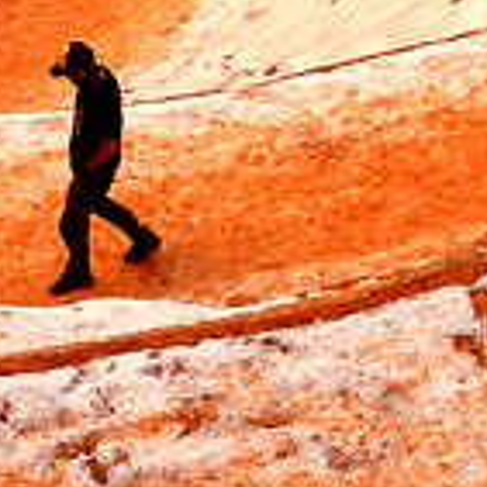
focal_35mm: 362
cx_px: -470
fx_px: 5759
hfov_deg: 4.8
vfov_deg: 4.7
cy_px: -708
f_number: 7.1
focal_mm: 25
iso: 200
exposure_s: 1/200
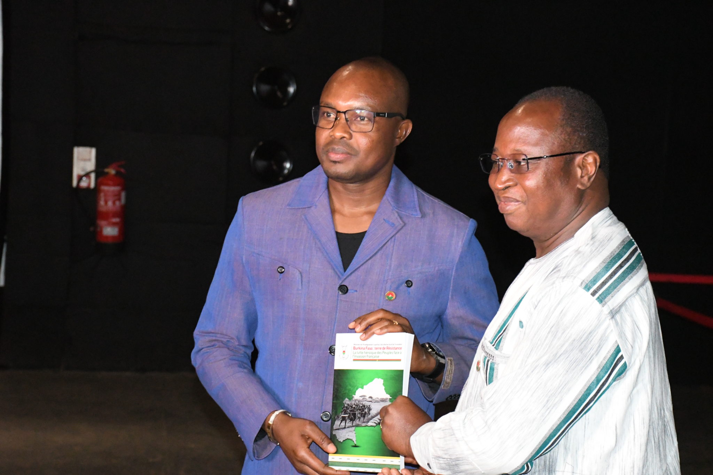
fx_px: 1663
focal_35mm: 84
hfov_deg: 24.2
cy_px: 238
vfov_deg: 16.3
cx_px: 356
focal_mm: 56
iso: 11400
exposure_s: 1/100
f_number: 8
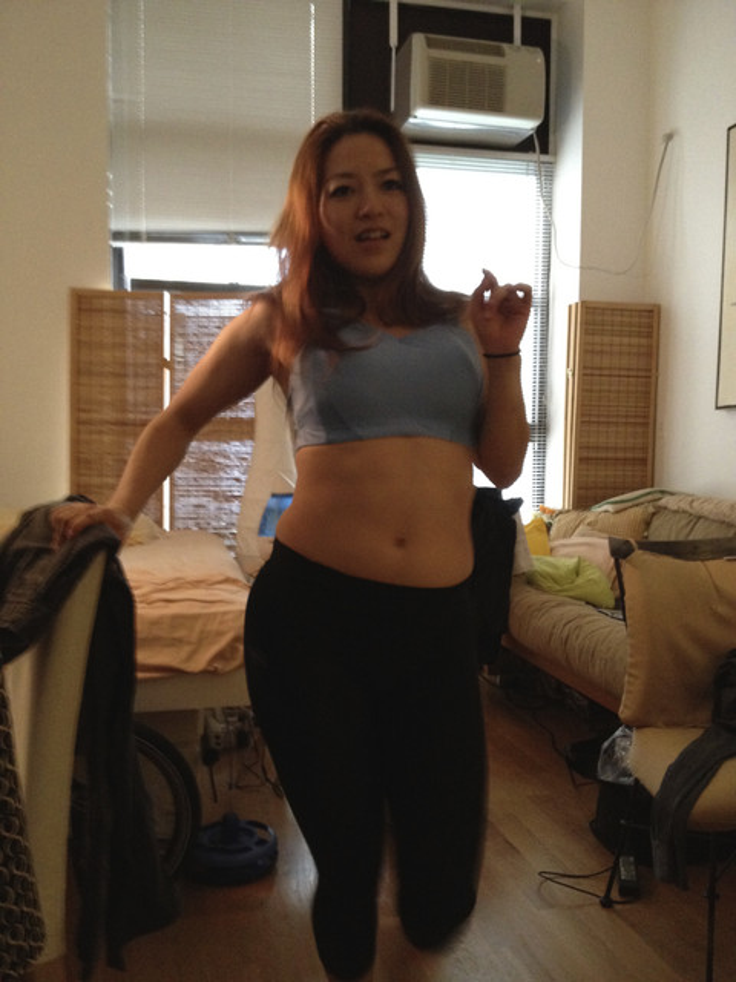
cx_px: 368
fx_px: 992
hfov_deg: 40.7
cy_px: 491
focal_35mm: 35
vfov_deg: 52.6
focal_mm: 4.28
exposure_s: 1/17
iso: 400
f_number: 2.4
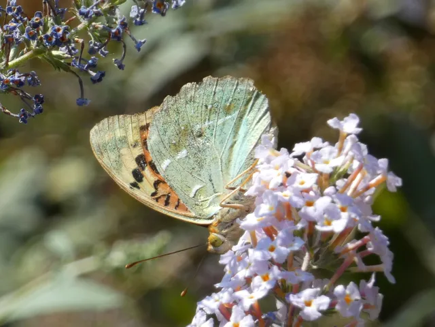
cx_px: 218
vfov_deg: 2.7
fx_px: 6899
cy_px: 164
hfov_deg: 3.6
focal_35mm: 549
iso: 80
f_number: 5.6
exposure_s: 1/125
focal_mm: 98.3
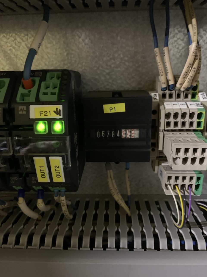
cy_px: 138
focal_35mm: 26
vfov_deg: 67.3
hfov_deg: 53.1
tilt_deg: -16.0
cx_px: 104
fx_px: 207
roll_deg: +2.0
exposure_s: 1/15
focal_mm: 4.25
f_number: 1.8
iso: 800
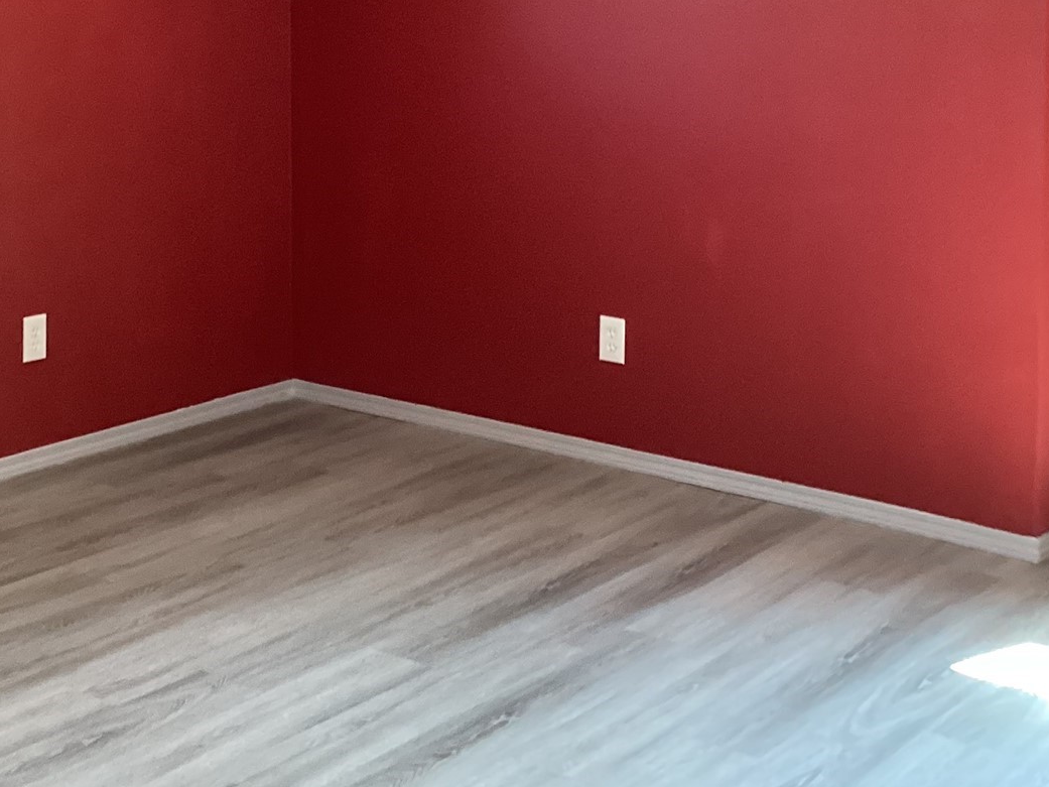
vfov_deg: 23.4
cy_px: 71
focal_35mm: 61
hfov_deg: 31.5
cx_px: 369
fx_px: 1849
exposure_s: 1/40
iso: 320
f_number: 2.4
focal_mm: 3.3
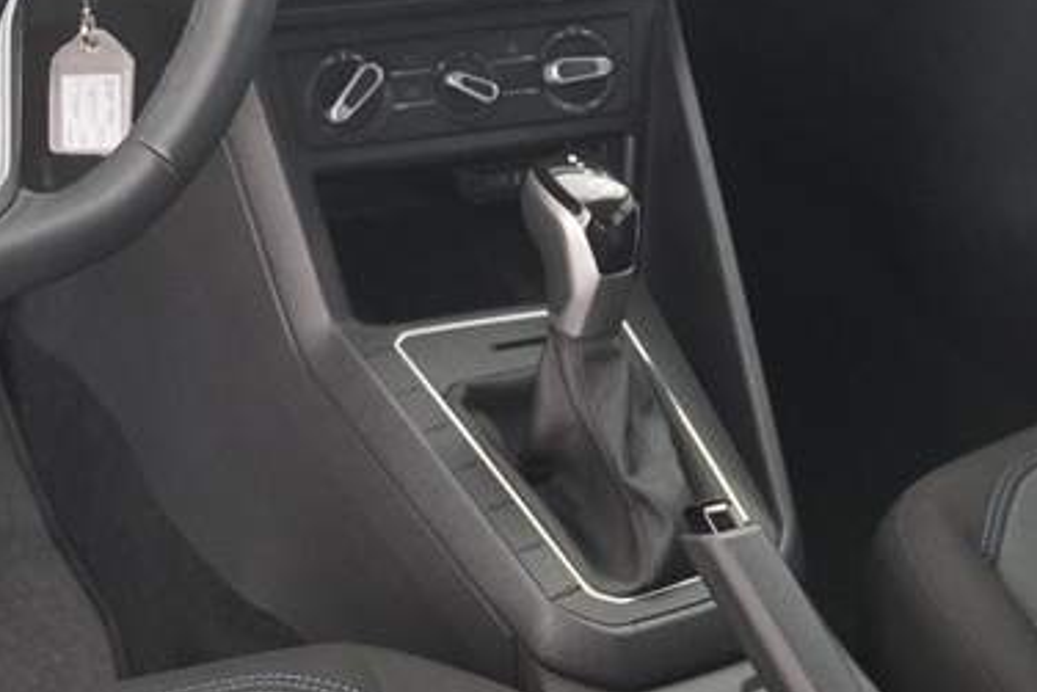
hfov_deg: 28.5
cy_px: 244
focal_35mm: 69
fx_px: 1999
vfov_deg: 19.6
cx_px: 210
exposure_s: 1/160
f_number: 2.8
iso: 3200
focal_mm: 17
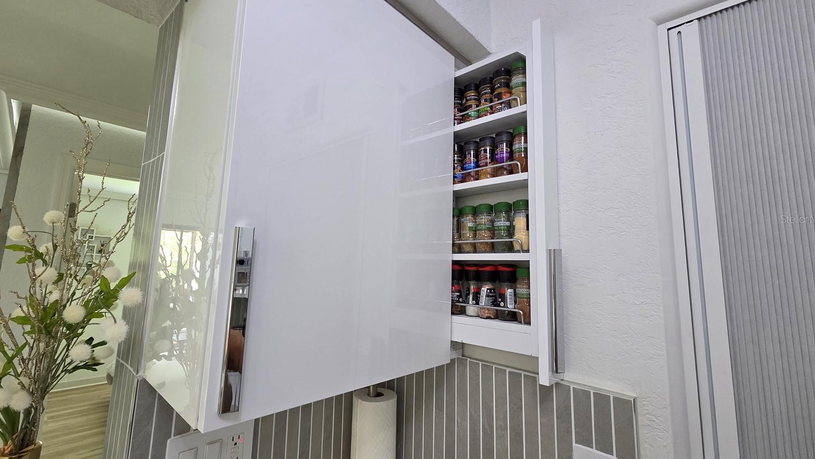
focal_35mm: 15
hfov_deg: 103.0
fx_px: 324
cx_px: 400
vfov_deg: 70.5
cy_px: 219
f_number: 2.2
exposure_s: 1/60
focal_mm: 2.2
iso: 250
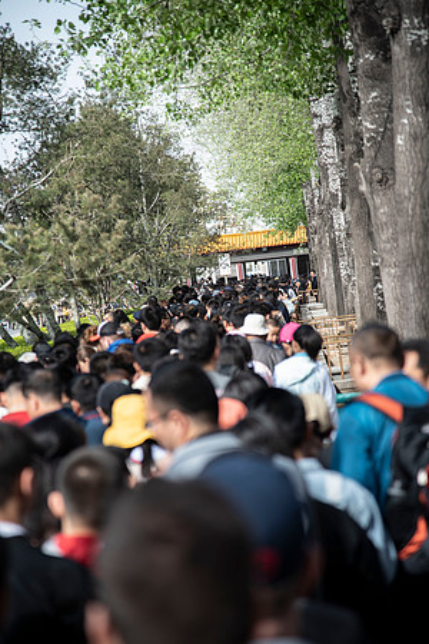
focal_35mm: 120
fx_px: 2145
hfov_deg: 11.4
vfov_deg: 17.1
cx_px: 214
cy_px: 322
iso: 200
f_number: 4
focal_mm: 120
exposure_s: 1/500
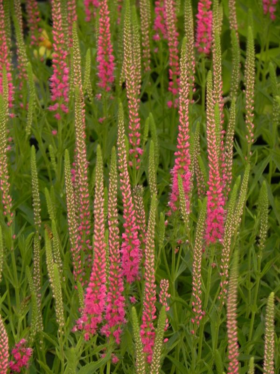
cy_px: 187
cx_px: 140
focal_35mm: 291
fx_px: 3138
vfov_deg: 6.8
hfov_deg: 5.1
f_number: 5.6
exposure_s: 1/15
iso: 160
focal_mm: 51.8
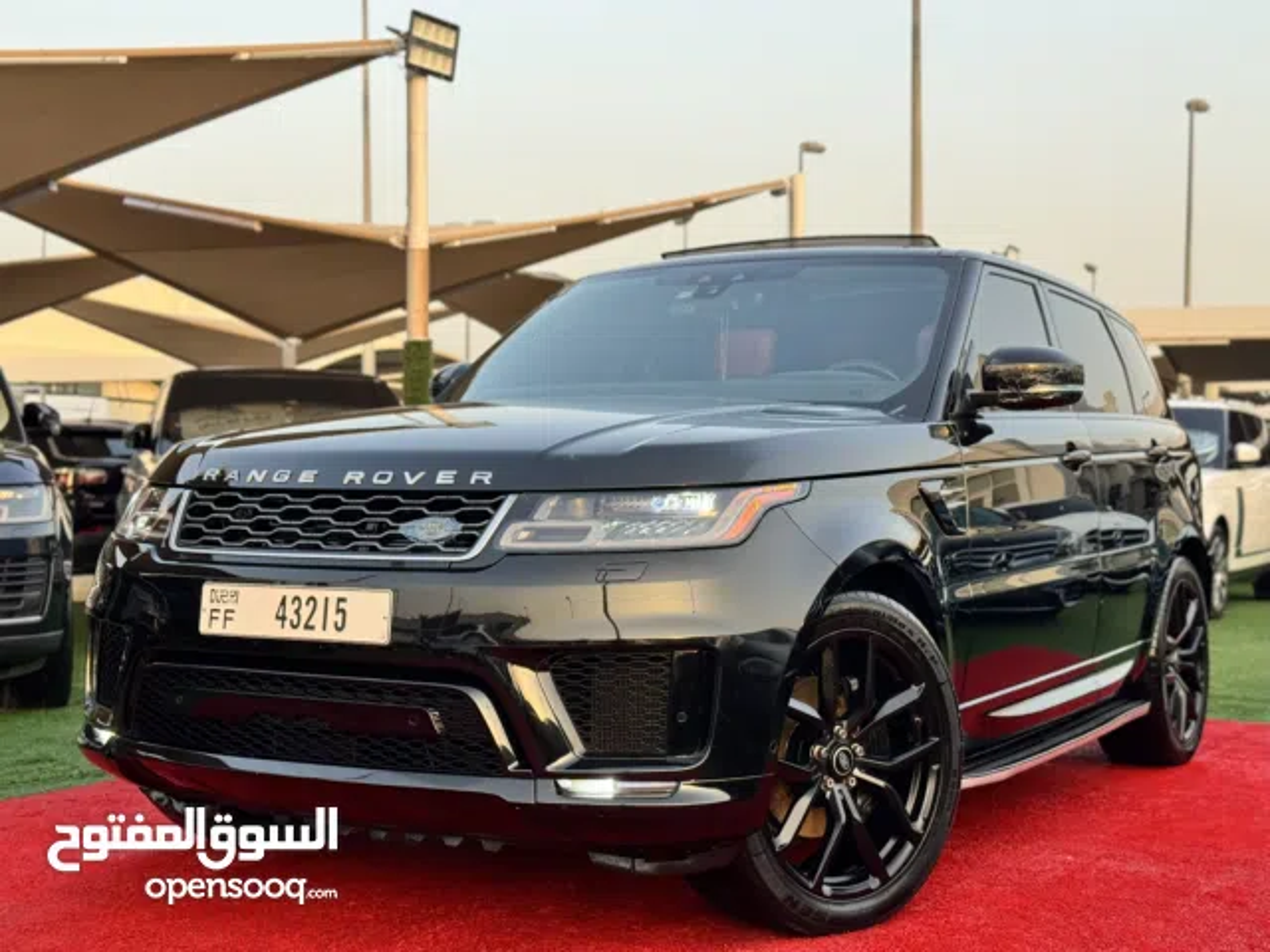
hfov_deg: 39.7
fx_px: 1761
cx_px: 635
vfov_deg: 30.3
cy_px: 476
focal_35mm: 48
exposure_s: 1/503
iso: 100
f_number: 1.78
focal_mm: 6.76
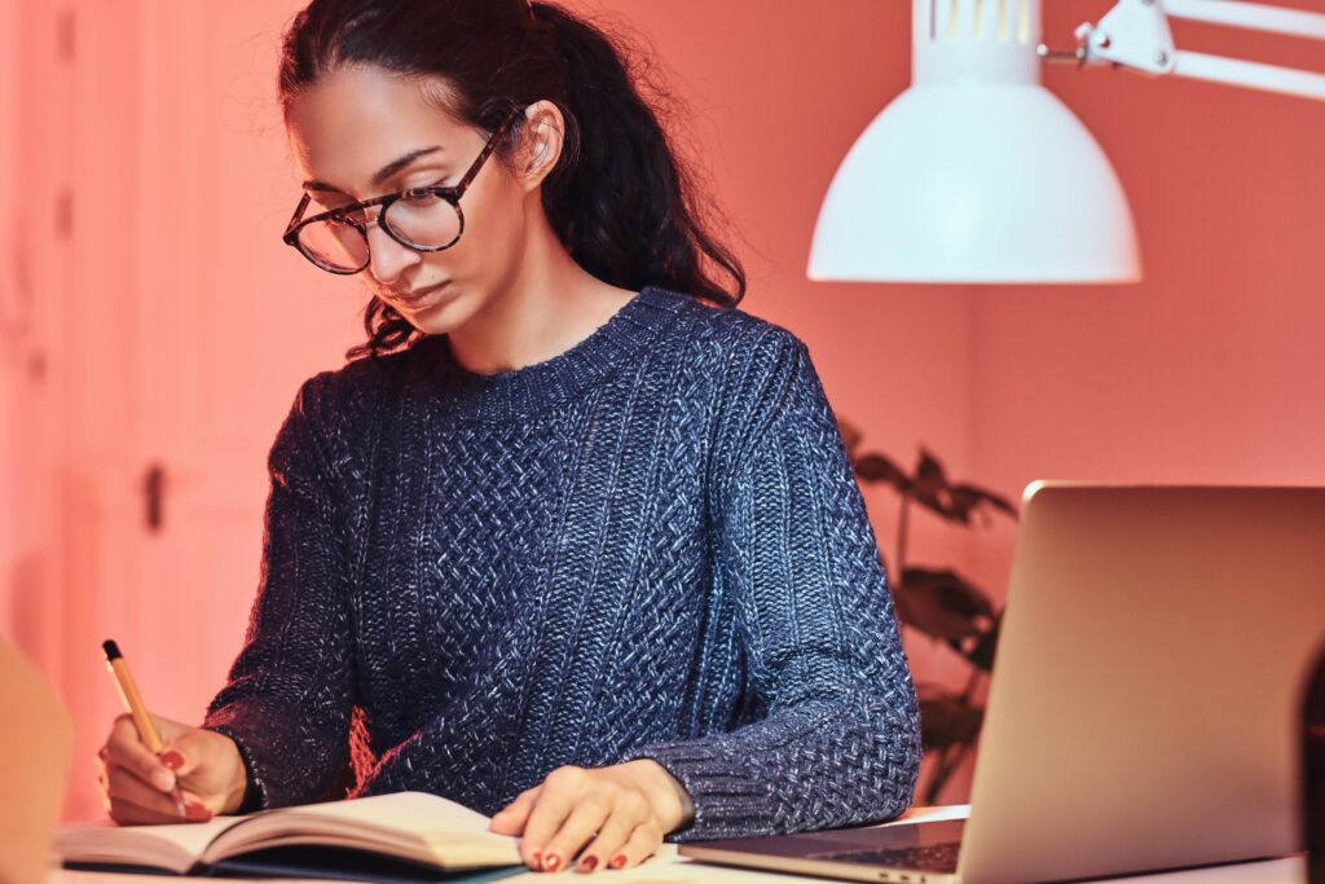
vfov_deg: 16.3
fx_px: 3092
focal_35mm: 84
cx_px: 662
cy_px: 442
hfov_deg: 24.2
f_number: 2.8
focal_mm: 56
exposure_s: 1/100
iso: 640
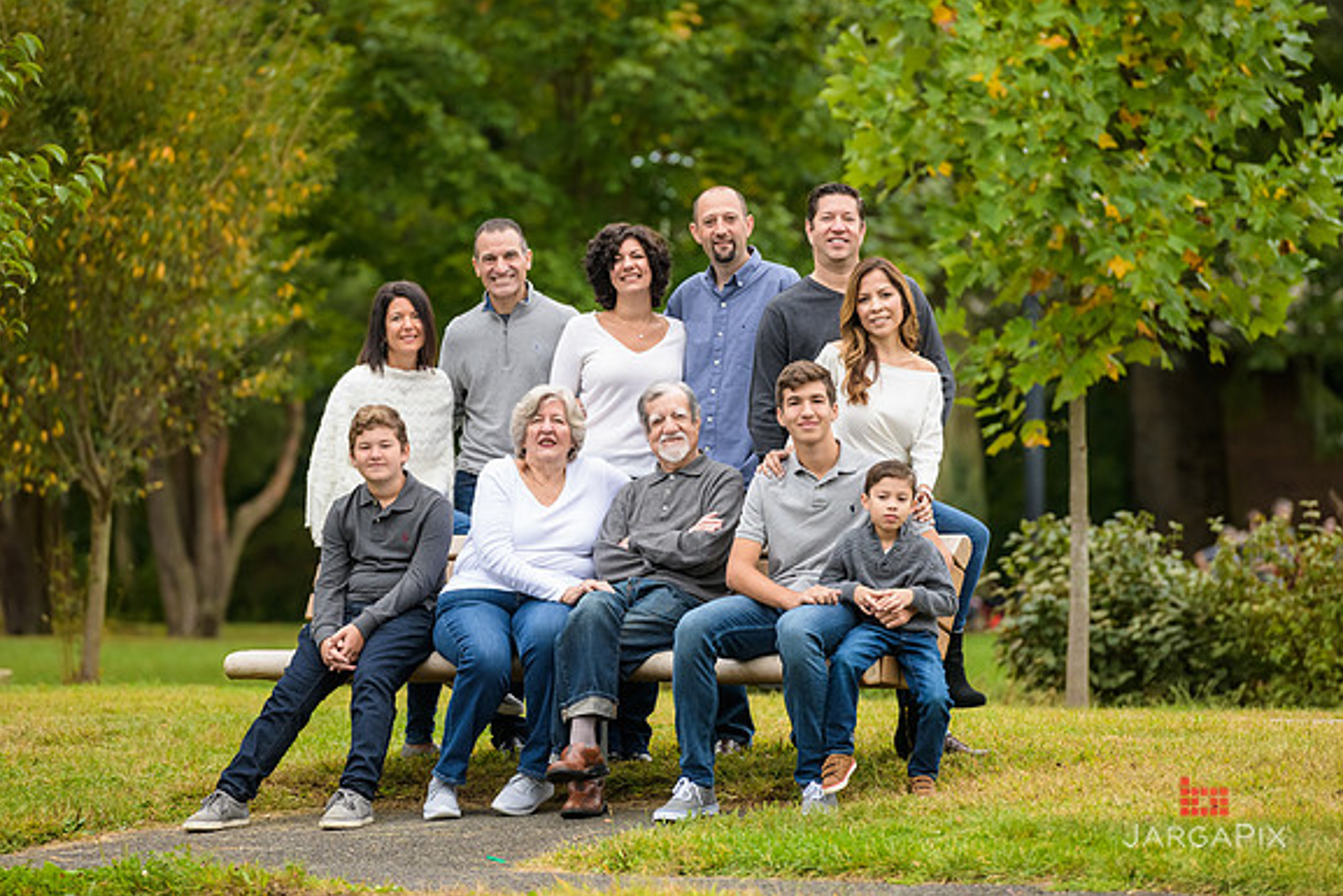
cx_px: 670
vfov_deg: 6.8
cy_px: 448
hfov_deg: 10.2
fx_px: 7500
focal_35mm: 201
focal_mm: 200
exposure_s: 1/320
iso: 800
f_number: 5
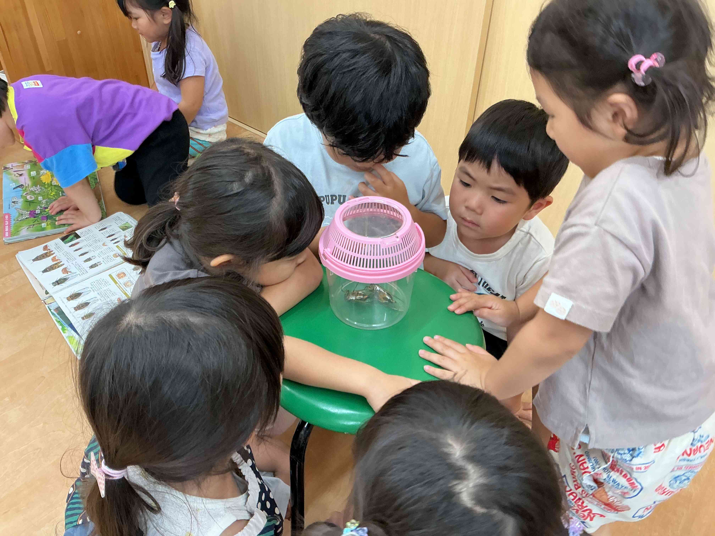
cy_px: 268
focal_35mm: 29
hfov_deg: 61.7
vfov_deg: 48.2
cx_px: 358
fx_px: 599
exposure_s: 1/60
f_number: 1.8
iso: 80
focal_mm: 3
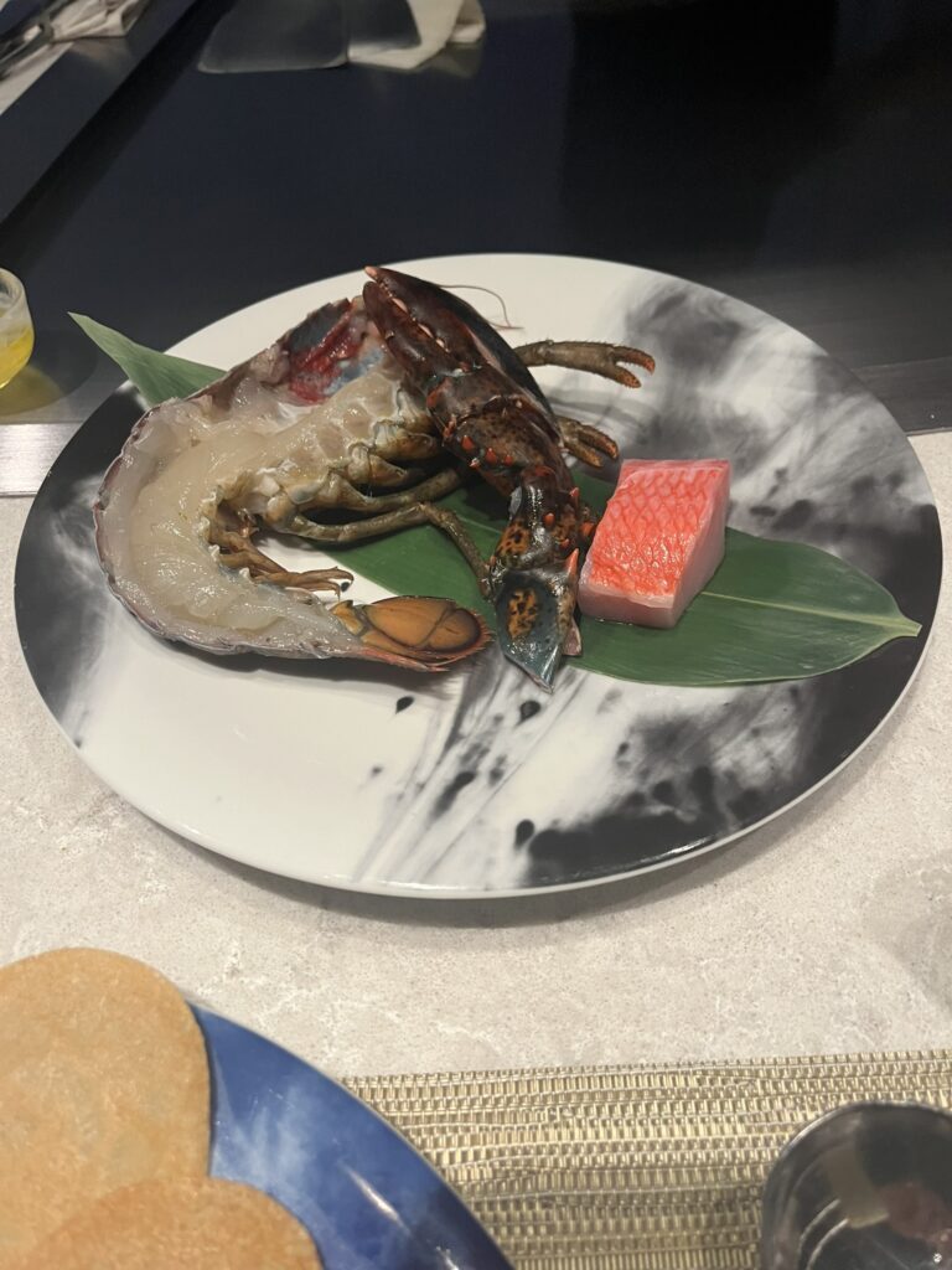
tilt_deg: -48.7
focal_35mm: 26
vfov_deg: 67.3
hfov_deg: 53.1
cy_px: 635
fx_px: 953
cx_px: 476
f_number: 1.6
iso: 200
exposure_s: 1/60
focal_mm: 5.1
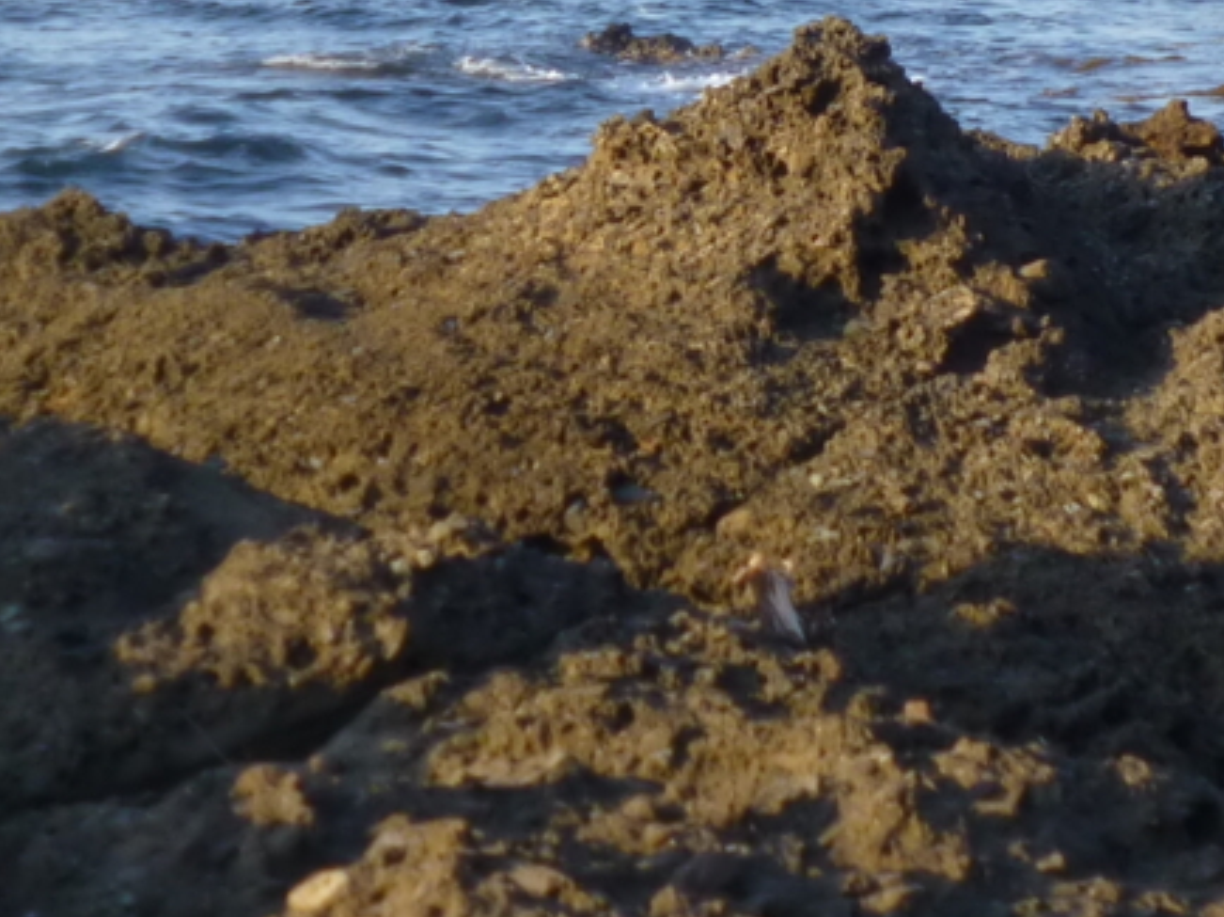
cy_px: -310
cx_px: 1106
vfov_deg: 3.3
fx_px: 15903
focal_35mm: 450
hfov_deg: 4.4
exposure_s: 1/125
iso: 100
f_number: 5.4
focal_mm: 21.8
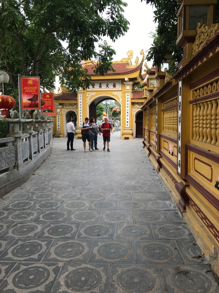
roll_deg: -0.9
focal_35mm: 28
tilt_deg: -5.7
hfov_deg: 49.7
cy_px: 146
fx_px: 236
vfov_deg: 63.4
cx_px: 110
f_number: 1.8
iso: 20
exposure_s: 1/295
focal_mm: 3.99
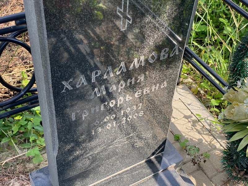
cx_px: 124
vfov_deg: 28.0
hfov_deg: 36.8
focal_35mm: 52
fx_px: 373
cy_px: 93
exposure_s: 1/258
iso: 20
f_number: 2
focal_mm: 6
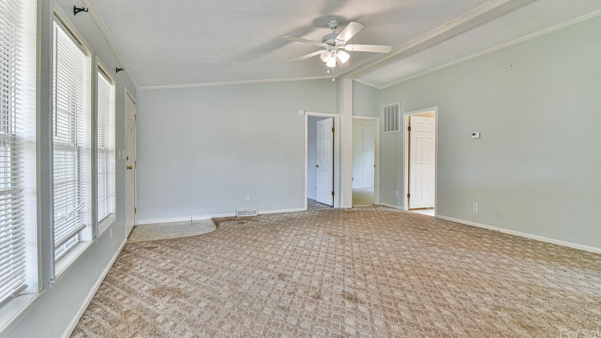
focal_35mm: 17
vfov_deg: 63.9
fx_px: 271
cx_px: 304
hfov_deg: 95.9
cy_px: 158
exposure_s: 1/160
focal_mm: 16
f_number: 6.3
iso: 1600
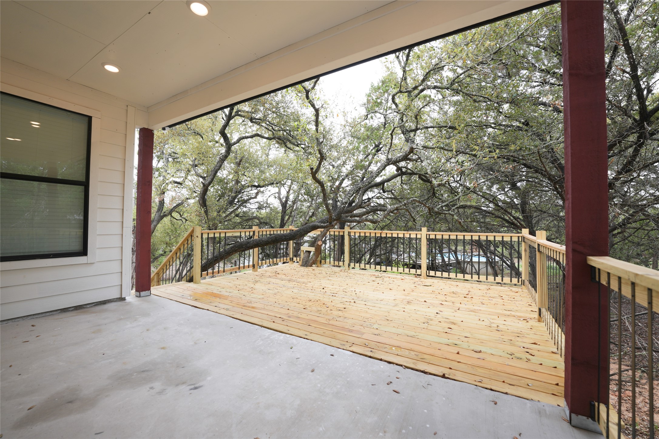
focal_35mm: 14
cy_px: 220
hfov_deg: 104.3
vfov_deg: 81.2
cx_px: 330
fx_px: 256
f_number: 4
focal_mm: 14
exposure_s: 1/160
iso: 100
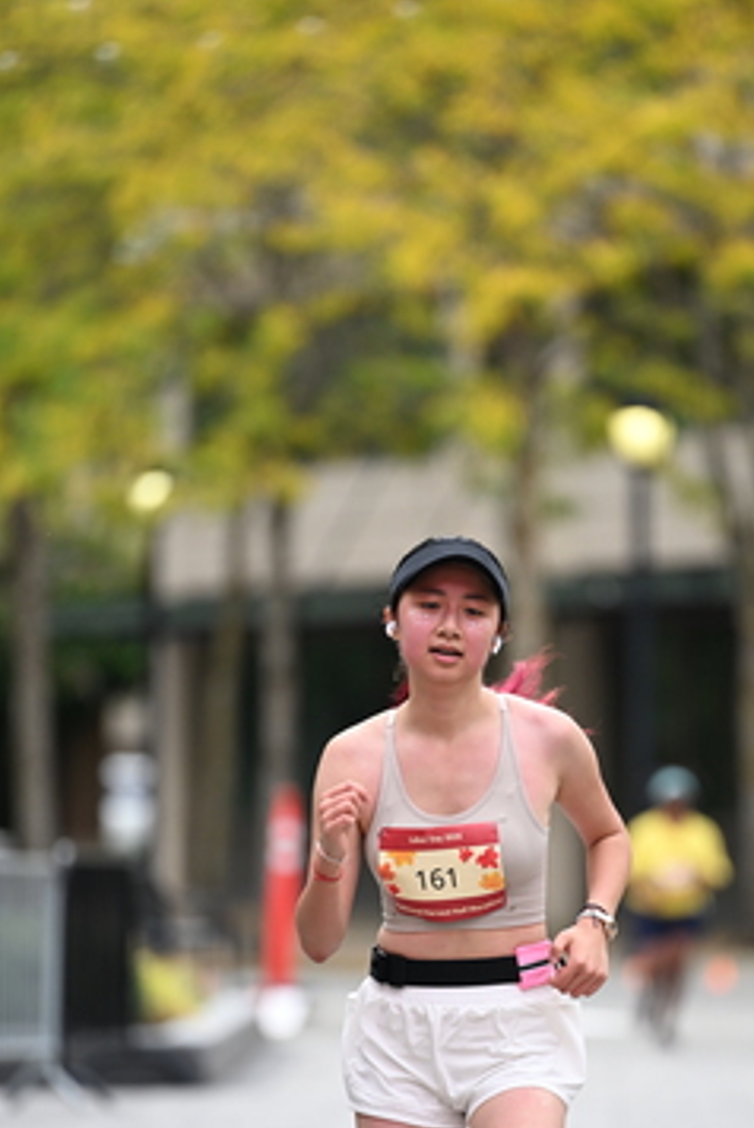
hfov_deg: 4.5
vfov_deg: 6.7
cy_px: 798
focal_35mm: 309
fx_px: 9688
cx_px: 464
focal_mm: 200
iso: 640
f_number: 2.8
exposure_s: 1/2500
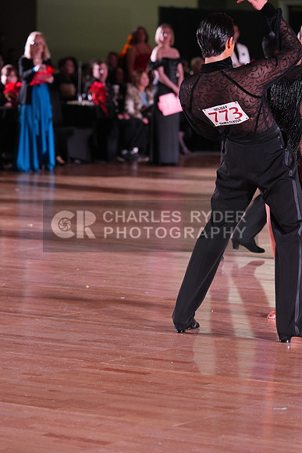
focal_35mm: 159
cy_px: 226
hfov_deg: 8.6
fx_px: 1999
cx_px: 151
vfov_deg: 12.9
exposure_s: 1/200
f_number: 5
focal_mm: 159
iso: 4000
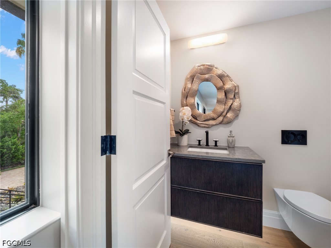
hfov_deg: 102.1
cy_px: 124
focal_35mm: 14
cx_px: 166
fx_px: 134
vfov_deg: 85.7
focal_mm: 7
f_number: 7.1
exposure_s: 1/4
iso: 200
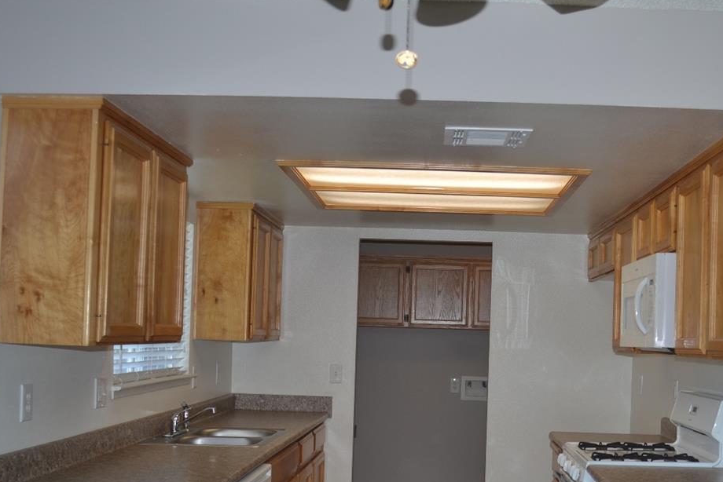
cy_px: 338
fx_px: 884
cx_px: 465
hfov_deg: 44.0
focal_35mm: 44
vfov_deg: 30.2
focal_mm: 18
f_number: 3.5
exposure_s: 1/60
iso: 100
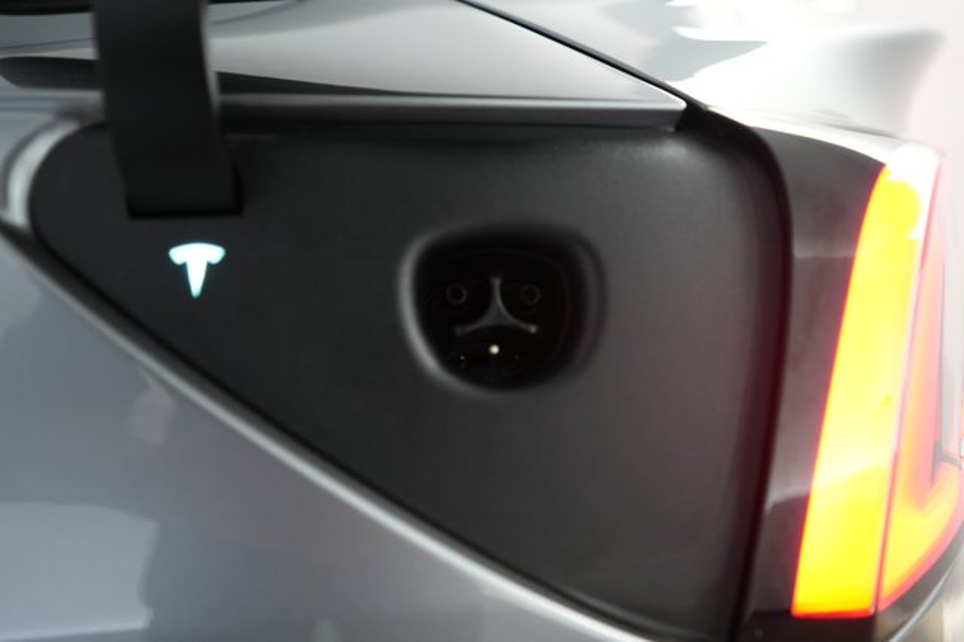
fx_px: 749
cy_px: 321
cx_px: 482
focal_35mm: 28
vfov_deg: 46.4
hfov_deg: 65.5
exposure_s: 1/60
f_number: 2.8
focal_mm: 28
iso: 1250
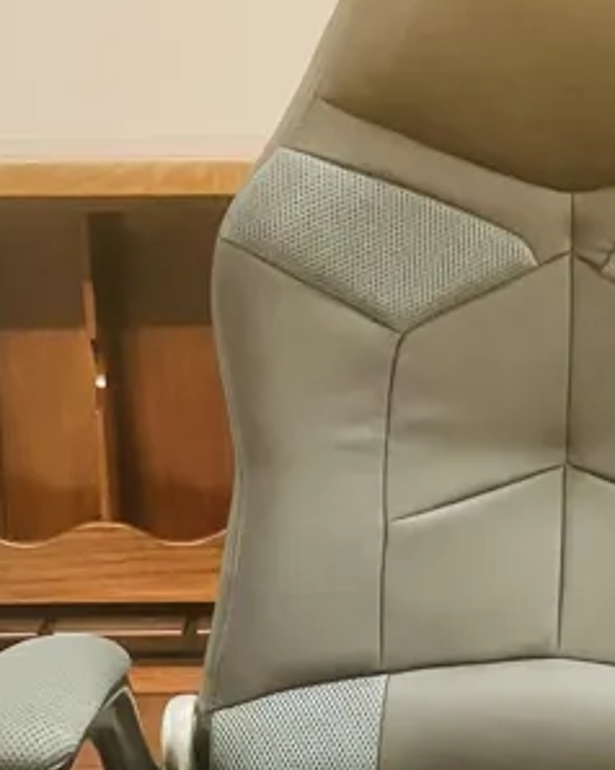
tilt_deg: -19.4
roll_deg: +0.0
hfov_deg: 16.0
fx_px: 2141
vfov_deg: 19.3
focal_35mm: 94
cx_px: 615
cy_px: 907
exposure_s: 1/25
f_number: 1.8
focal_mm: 3.99
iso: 320
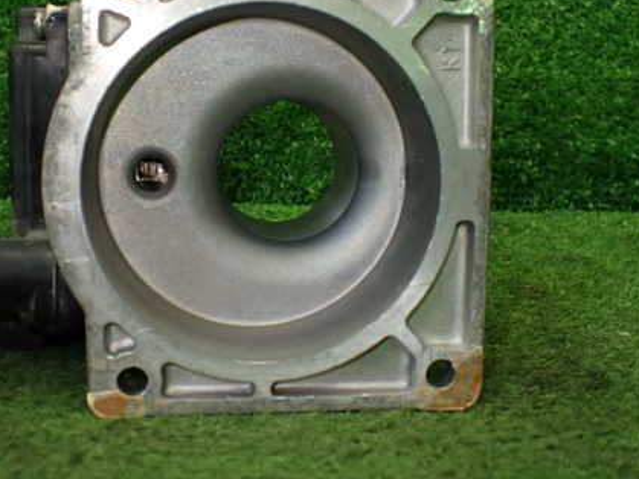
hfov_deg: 43.7
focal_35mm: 43
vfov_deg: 33.5
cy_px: 189
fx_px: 794
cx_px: 259
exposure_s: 1/125
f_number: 2.3
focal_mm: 5.4
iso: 320
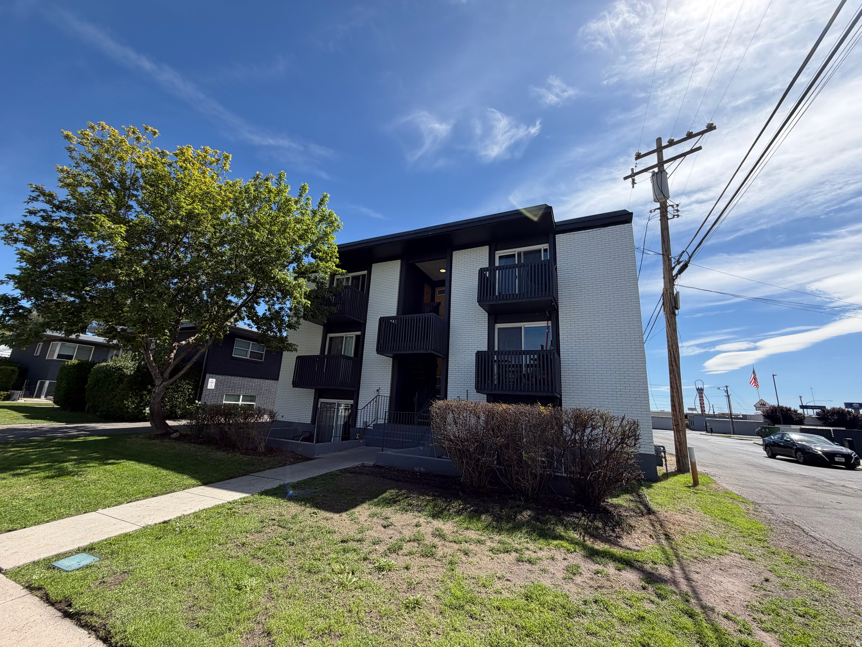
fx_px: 349
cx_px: 431
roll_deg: -2.7
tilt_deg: +14.3
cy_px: 324
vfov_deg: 85.7
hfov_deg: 102.1
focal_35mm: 14
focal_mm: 2.22
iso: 25
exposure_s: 1/888
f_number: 2.2
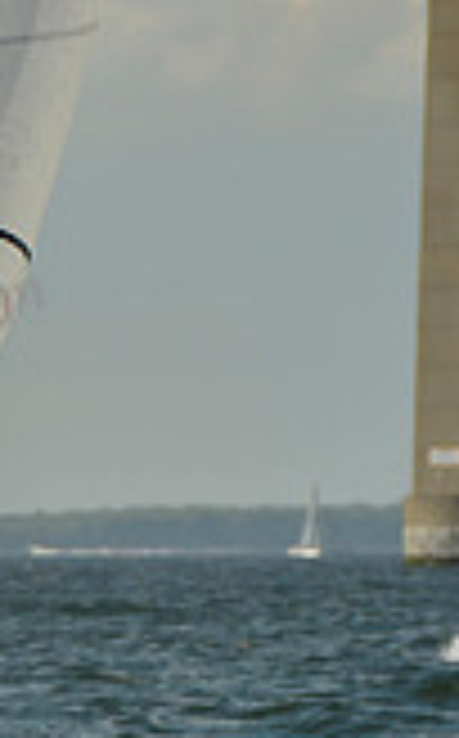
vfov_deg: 2.9
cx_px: -819
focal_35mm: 723
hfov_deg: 1.8
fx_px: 14522
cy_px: 655
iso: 280
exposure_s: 1/1600
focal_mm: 200
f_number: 10
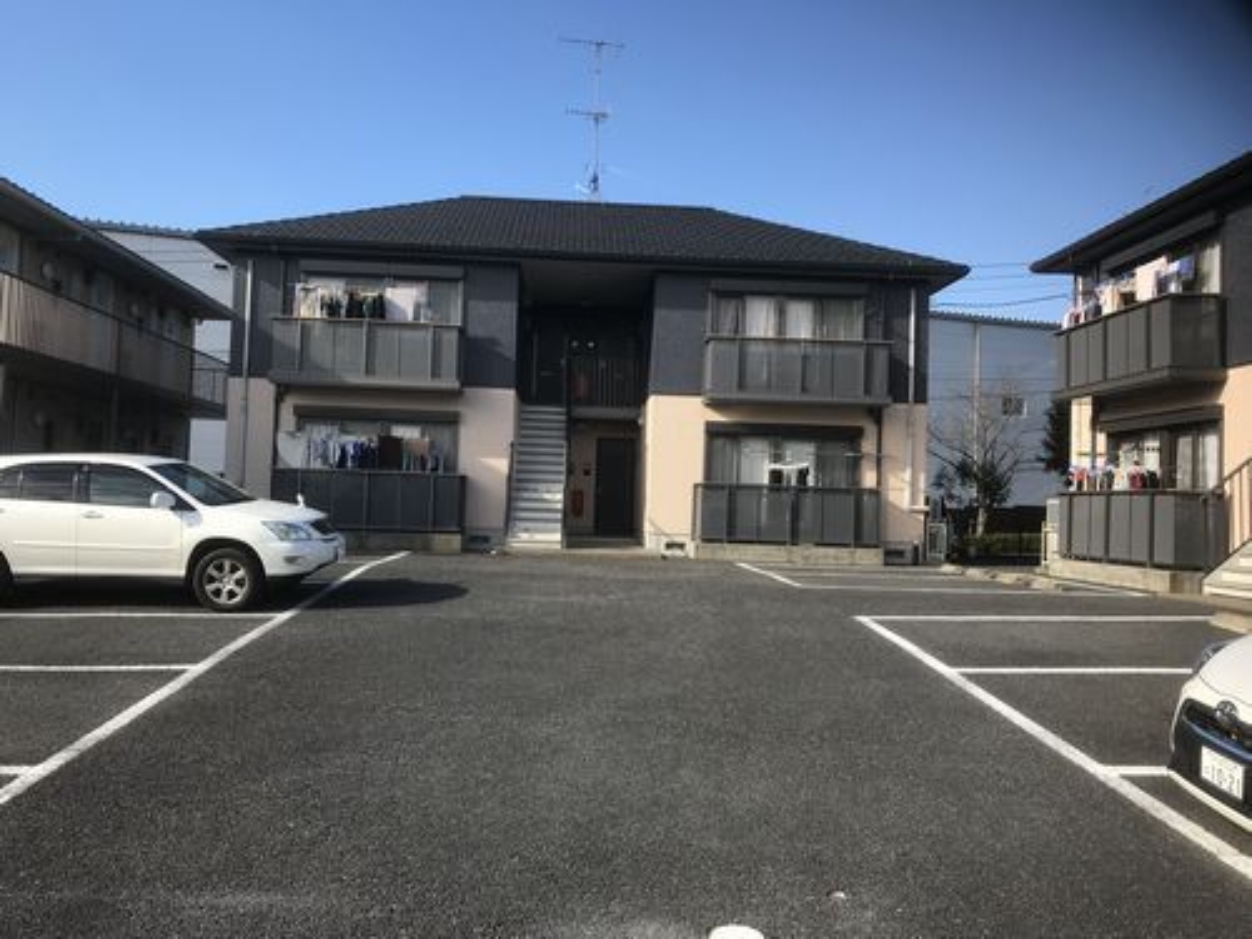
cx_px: 626
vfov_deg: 49.7
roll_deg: -2.1
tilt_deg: +2.2
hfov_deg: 63.4
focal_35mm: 28
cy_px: 470
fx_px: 1013
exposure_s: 1/1030
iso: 20
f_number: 1.8
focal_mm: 3.99
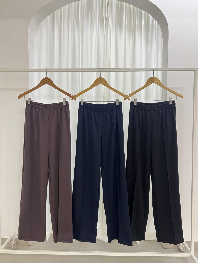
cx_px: 99
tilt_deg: -2.6
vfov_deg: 67.3
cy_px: 132
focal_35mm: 26
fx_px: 198
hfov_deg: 53.1
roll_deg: -0.1
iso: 200
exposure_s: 1/50
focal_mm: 5.7
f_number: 1.5
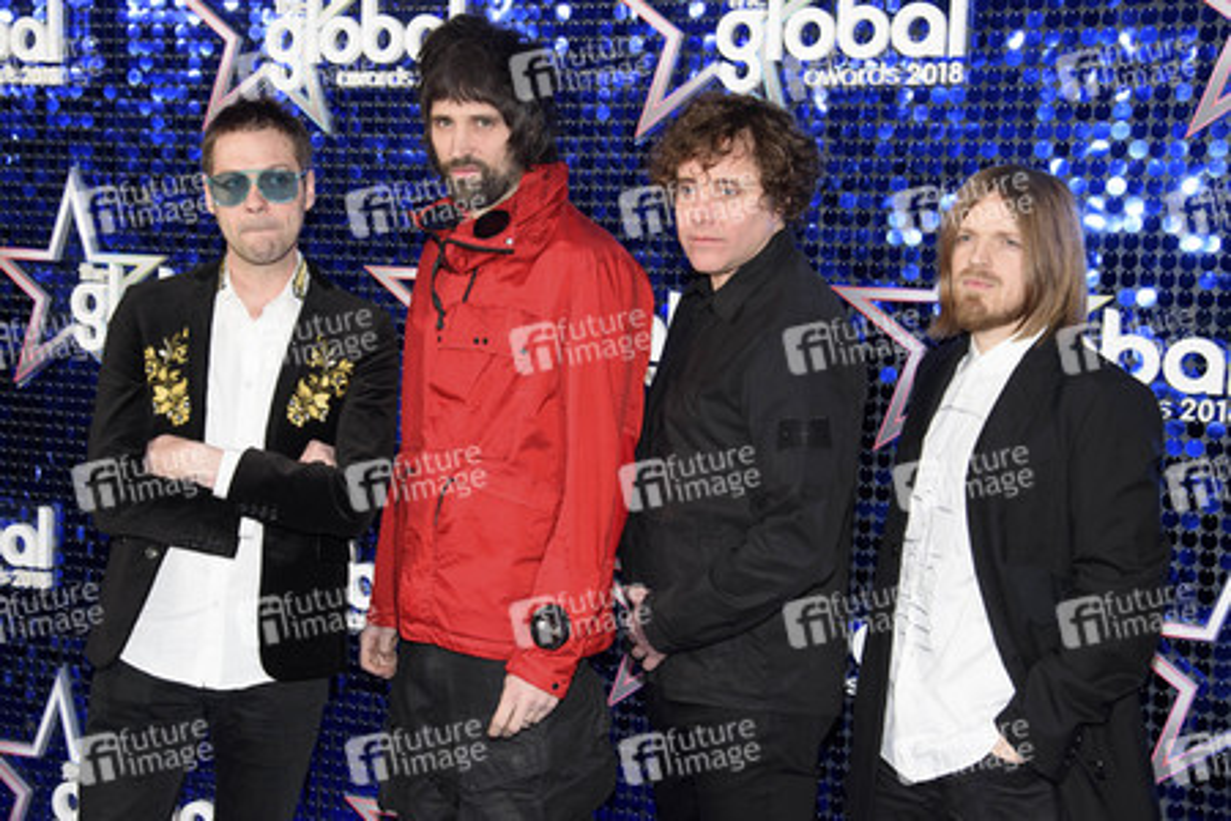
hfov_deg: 38.2
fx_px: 1778
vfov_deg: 26.0
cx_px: 616
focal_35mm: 52
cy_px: 410
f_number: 5.6
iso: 800
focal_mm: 52
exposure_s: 1/250
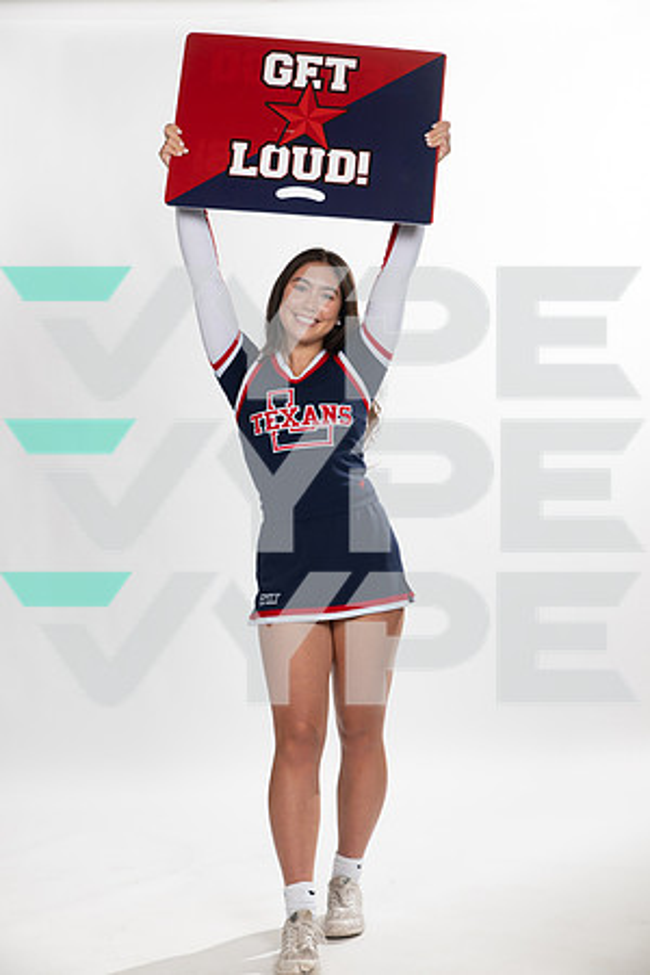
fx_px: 1679
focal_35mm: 62
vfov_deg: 32.4
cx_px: 325
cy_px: 488
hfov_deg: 21.9
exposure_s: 1/250
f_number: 5.6
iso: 200
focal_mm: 62
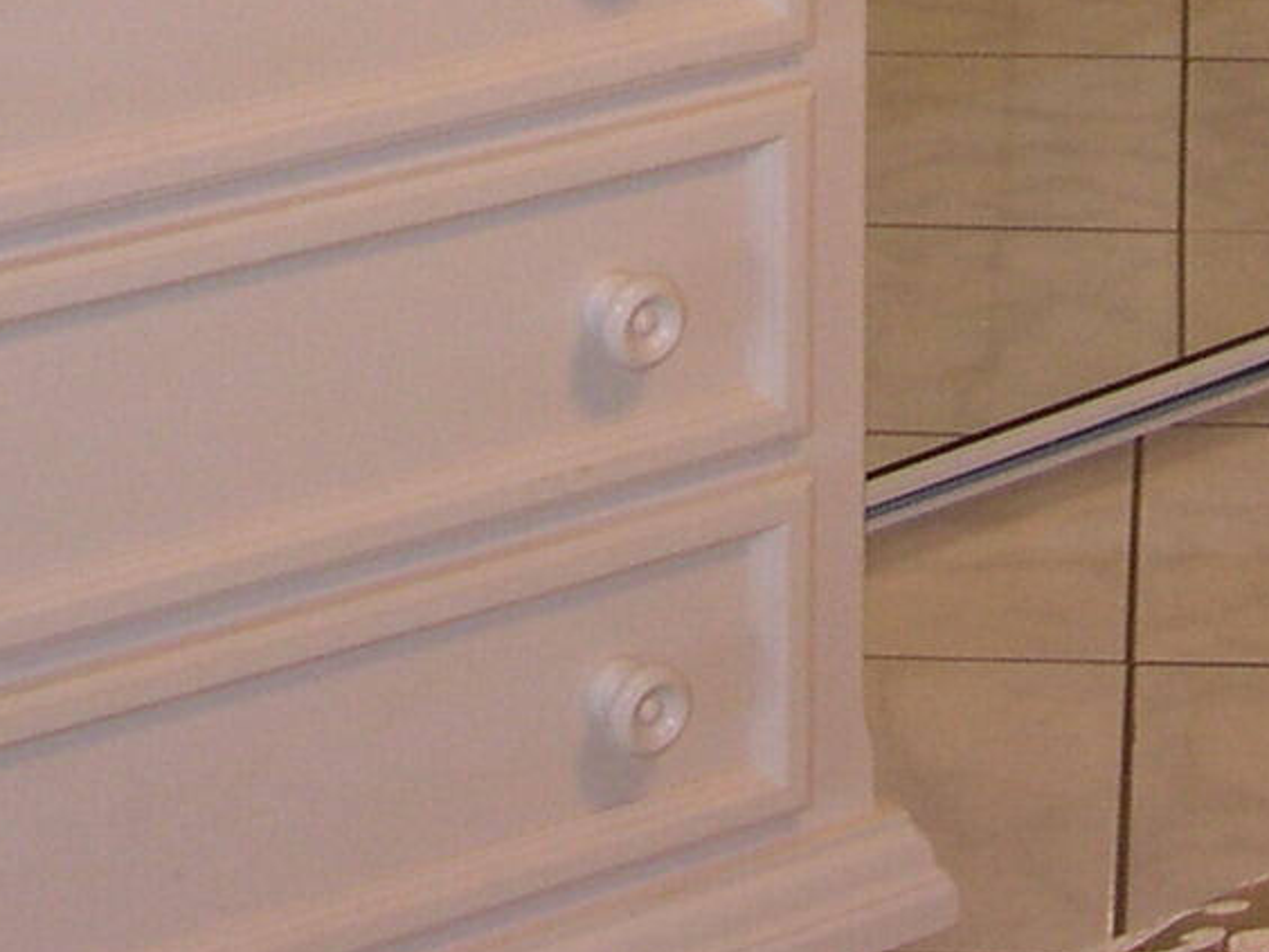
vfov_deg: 9.1
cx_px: 936
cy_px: -954
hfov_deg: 12.9
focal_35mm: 153
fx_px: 5609
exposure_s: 1/30
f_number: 2.8
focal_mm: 8
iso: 100
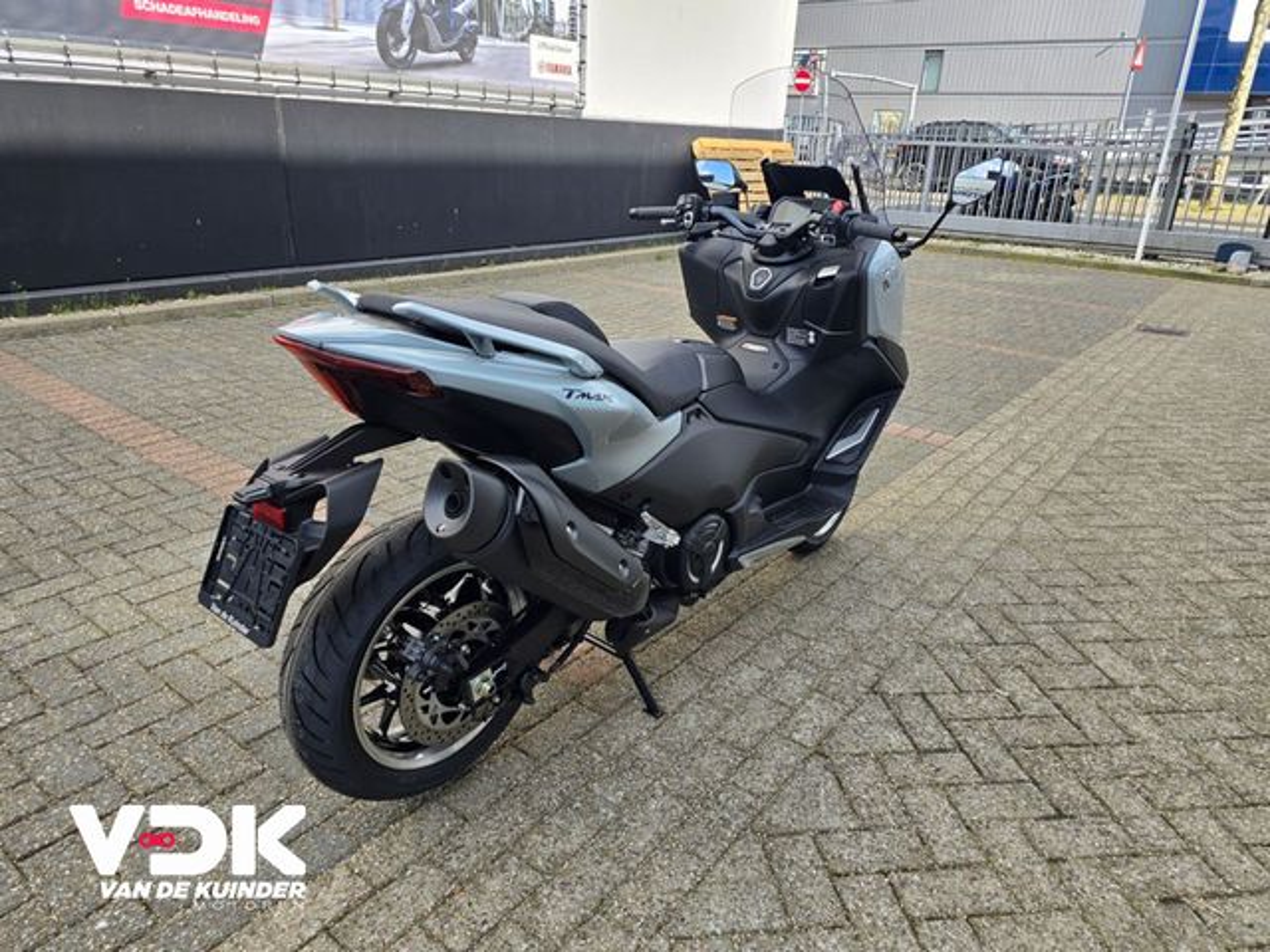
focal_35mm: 23
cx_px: 635
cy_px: 476
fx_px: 844
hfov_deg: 73.9
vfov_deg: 58.9
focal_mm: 6.3
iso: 12
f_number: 1.7
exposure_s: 1/384
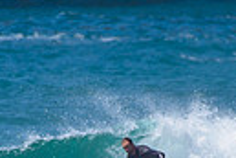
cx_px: 109
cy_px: 198
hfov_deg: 0.7
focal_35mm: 2764
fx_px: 18118
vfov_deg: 0.5
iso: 90
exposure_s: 1/2000
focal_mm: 500
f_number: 5.6
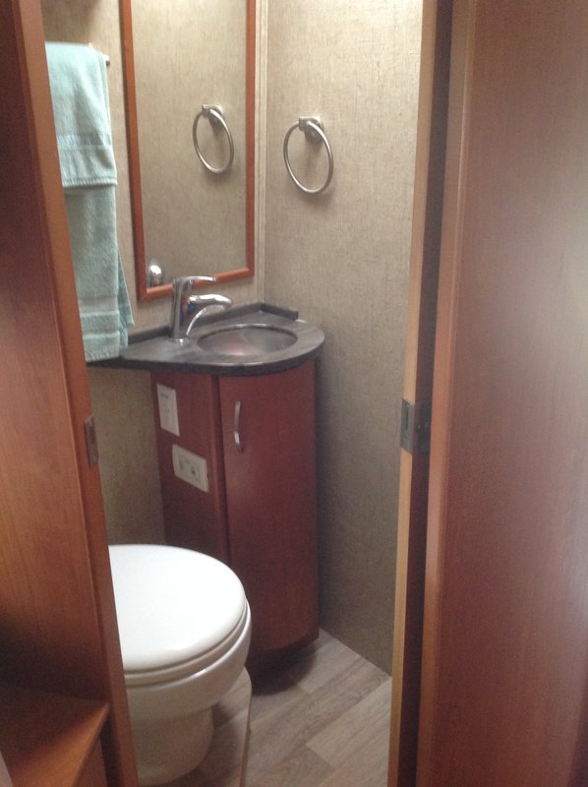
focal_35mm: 35
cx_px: 294
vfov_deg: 52.7
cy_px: 394
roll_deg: -1.7
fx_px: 794
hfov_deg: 40.6
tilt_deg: -23.6
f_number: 2.4
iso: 320
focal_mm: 4.28
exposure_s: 1/15
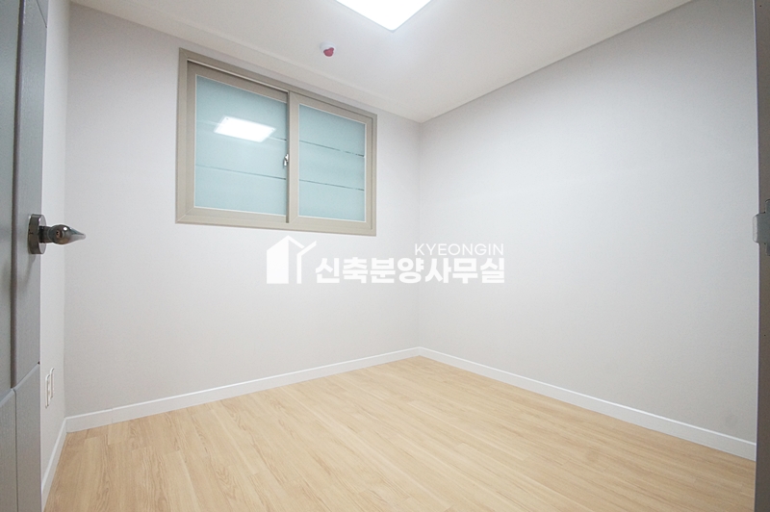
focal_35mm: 15
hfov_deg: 100.4
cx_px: 385
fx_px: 321
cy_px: 256
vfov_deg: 77.2
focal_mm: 10
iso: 1600
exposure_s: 1/30
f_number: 7.1
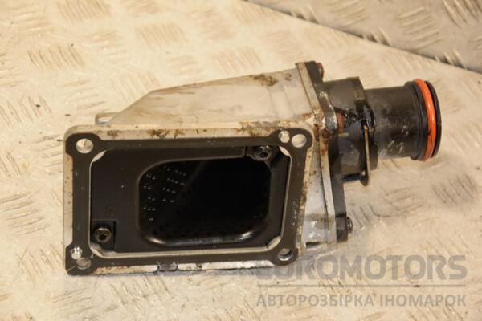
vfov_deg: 13.8
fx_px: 1325
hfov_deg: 20.6
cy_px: 160
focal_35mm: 99
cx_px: 241
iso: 800
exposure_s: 1/125
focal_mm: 66
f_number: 5.3
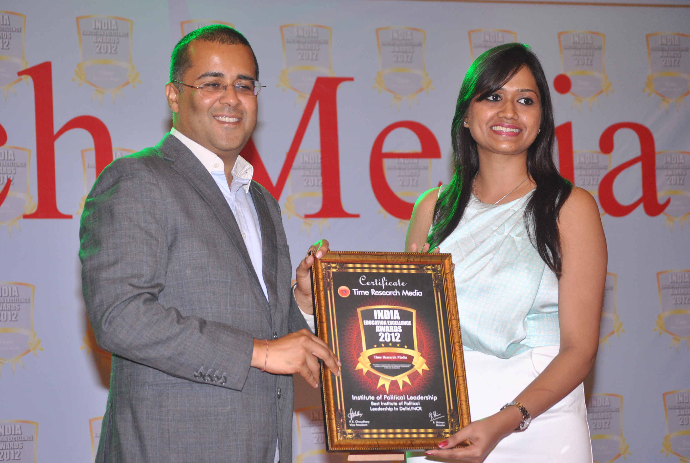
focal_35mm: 105
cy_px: 232
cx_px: 345
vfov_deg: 13.1
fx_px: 2017
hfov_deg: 19.4
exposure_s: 1/80
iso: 400
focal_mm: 70
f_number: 5
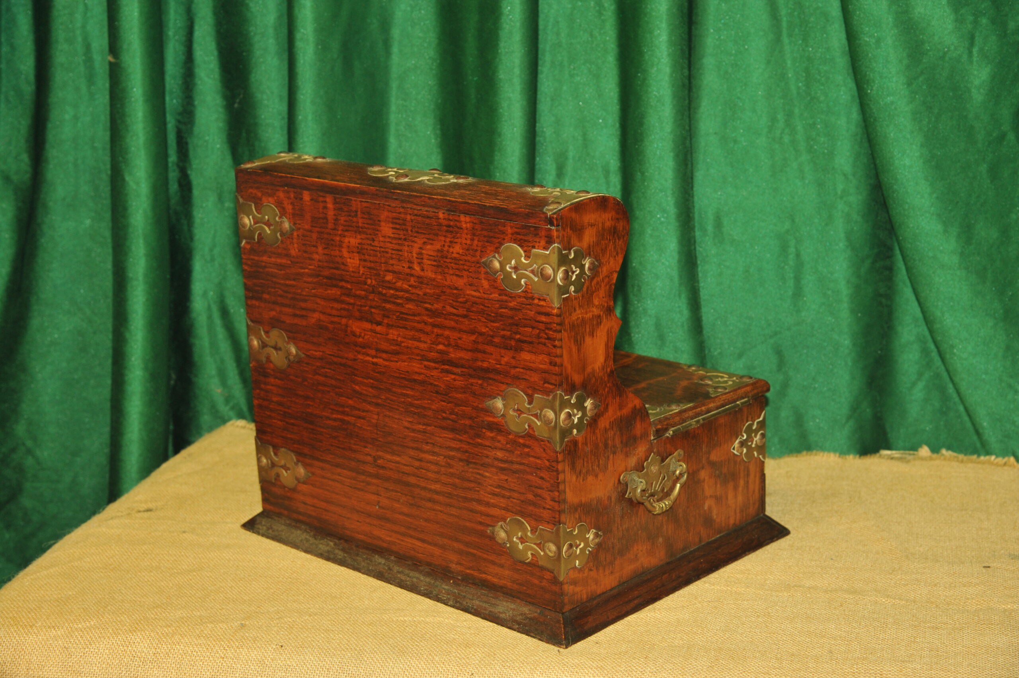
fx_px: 1754
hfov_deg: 32.4
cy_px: 339
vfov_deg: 21.9
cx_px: 510
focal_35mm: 62
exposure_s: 1/60
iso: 1250
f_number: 6.3
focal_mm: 62
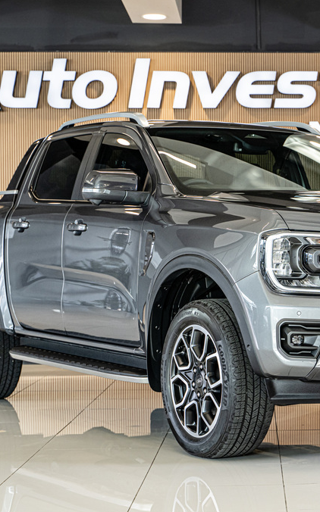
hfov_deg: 14.3
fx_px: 1271
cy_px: 254
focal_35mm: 91
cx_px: 265
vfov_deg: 22.8
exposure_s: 1/160
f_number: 4
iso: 640
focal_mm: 59
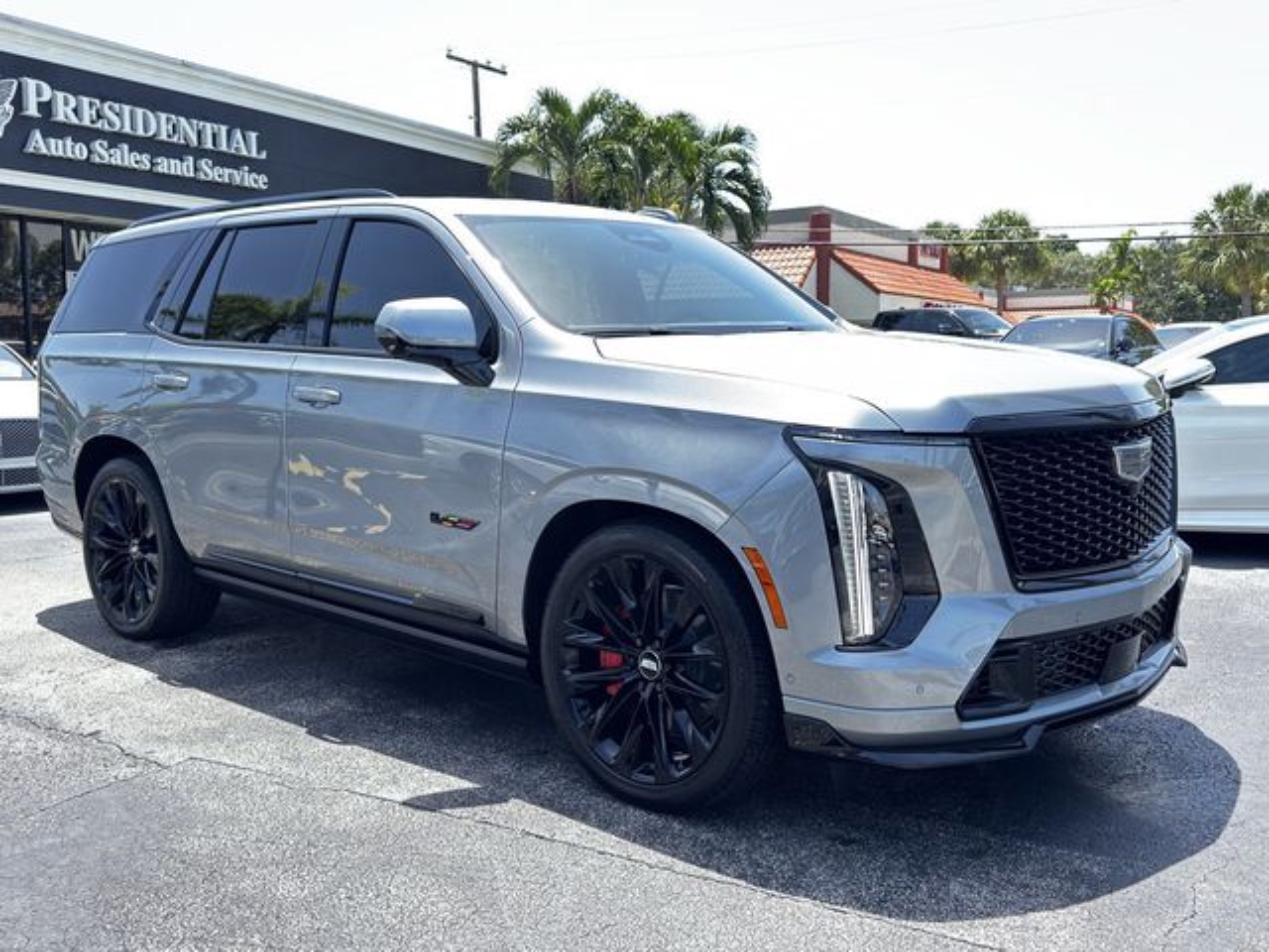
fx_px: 1283
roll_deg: +1.2
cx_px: 634
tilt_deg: -5.4
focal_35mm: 35
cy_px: 476
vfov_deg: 40.7
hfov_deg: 52.6
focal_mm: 6.76
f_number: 1.78
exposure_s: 1/427
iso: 100
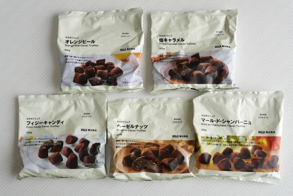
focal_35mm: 45
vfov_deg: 29.9
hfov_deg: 43.6
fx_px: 366
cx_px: 146
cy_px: 98
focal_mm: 30
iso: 1000
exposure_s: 1/100
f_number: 7.1
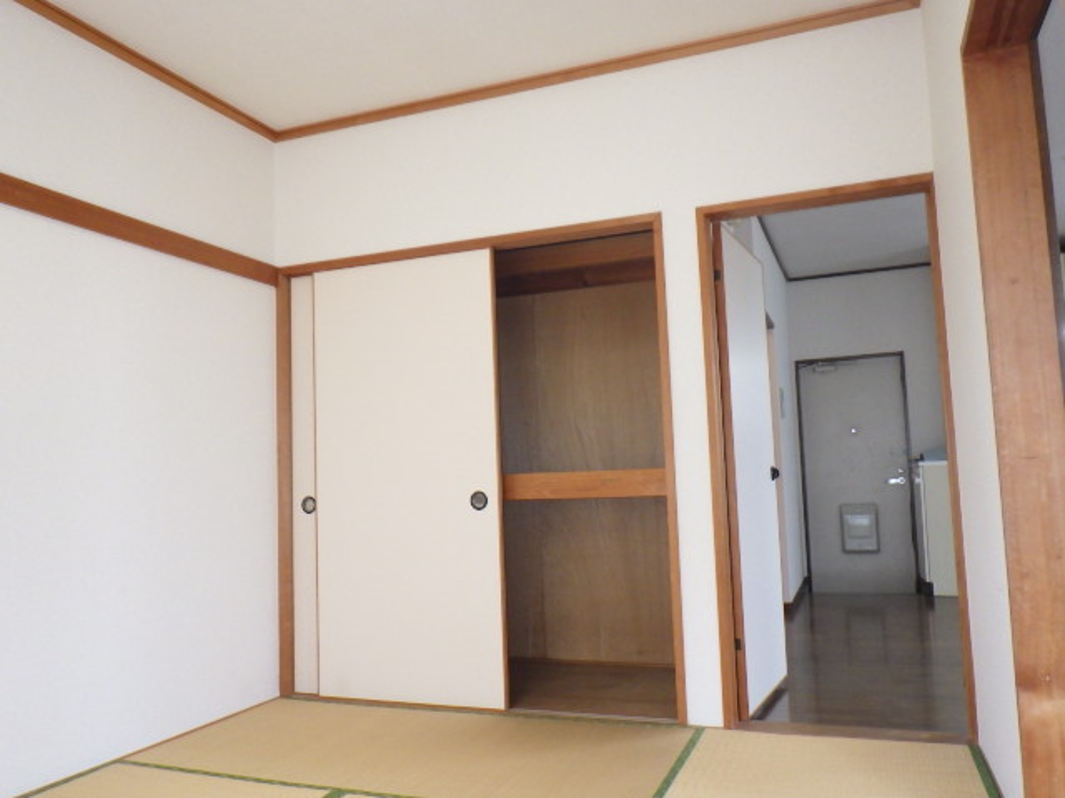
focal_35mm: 28
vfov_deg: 49.7
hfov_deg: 63.4
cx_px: 532
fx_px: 861
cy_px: 399
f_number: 3.5
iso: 640
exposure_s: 1/45
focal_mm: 5
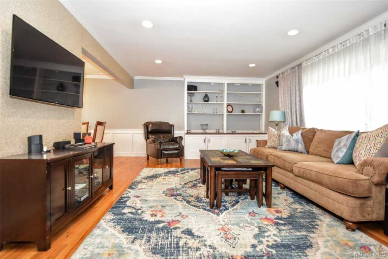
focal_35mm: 17
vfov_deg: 70.5
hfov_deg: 93.3
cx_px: 194
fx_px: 183
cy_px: 130
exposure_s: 1/60
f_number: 3.2
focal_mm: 17
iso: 800
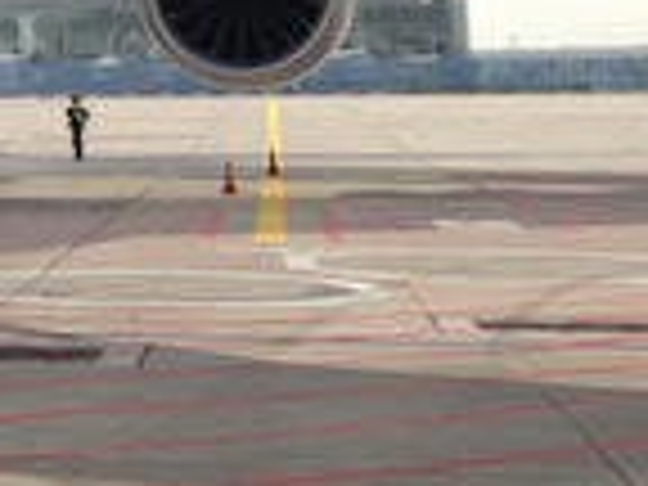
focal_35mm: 133
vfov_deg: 10.9
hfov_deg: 13.4
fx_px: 2490
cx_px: -495
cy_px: -119
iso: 50
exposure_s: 1/1022
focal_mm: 4.13
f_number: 2.4
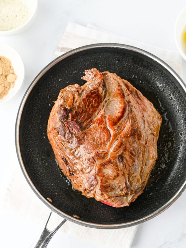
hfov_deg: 26.6
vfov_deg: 34.9
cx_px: 94
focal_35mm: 55
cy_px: 115
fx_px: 394
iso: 400
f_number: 4
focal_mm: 50
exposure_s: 1/125
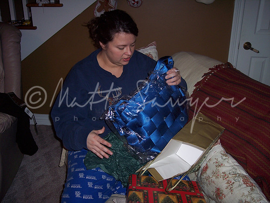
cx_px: 135
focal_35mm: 39
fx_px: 304
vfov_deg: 36.8
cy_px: 102
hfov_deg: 47.9
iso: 100
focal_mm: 8
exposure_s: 1/60
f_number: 2.8
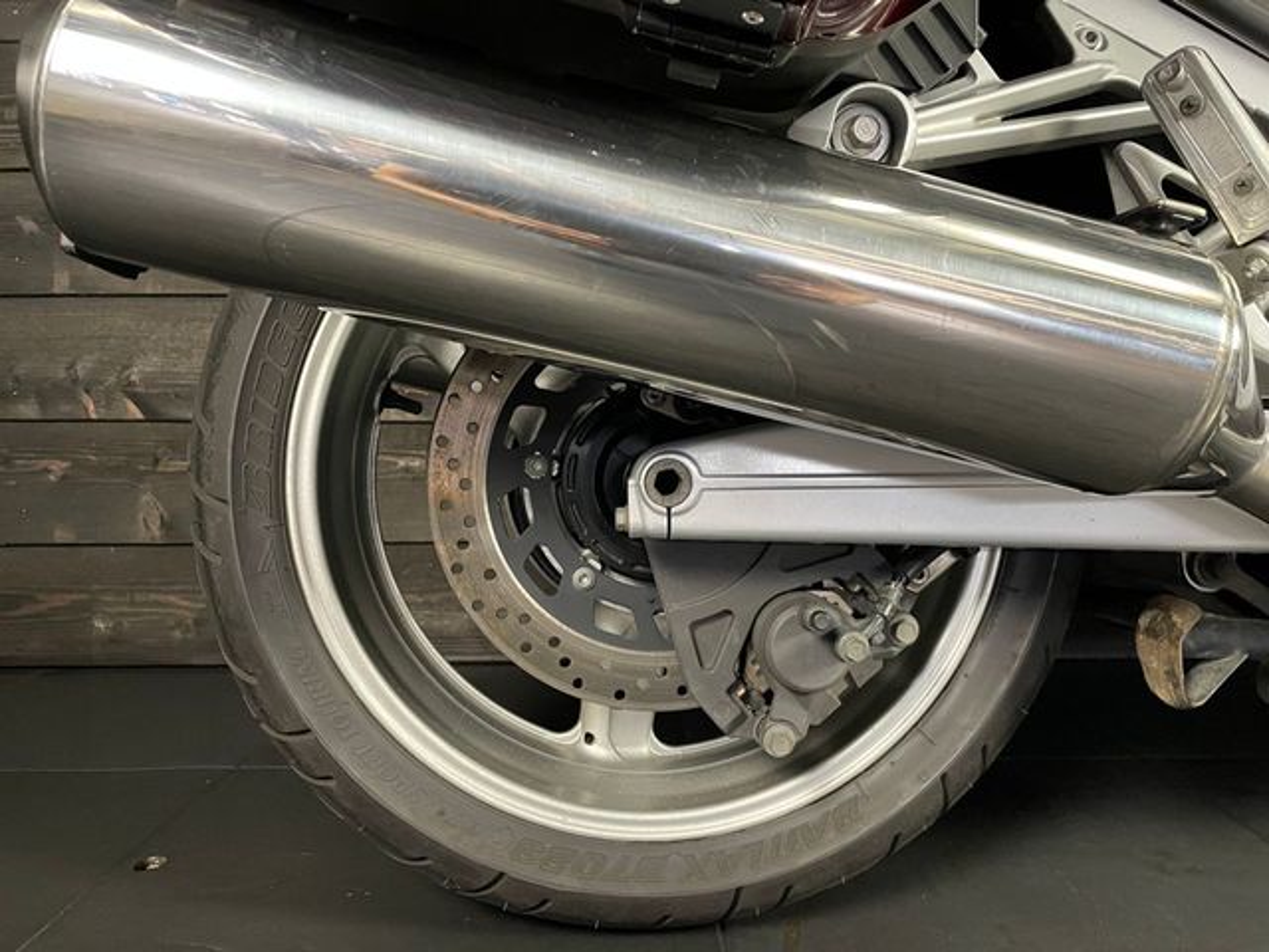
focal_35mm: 26
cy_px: 476
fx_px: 953
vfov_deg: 53.1
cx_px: 634
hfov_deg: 67.3
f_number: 1.6
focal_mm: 4.2
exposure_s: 1/50
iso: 500
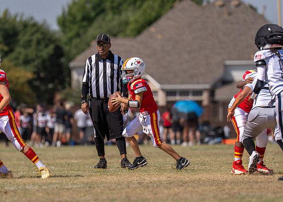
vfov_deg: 3.6
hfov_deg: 5.0
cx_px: 143
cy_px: 106
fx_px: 3240
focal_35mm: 403
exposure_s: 1/3200
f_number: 2.8
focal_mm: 200
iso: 100
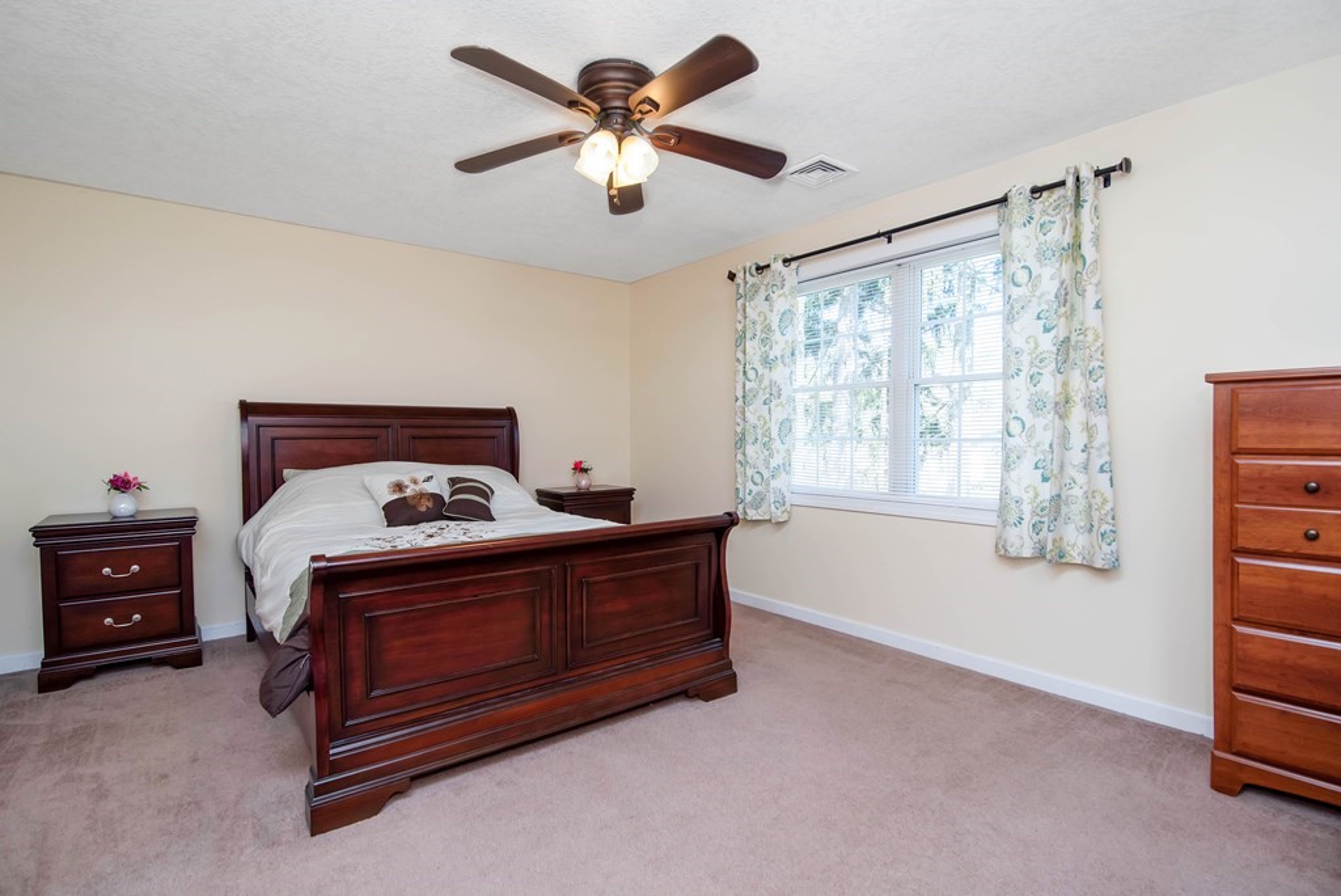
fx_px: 596
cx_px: 670
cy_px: 448
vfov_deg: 73.8
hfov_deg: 96.7
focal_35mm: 16
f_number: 5.6
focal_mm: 16
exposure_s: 1/125
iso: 400
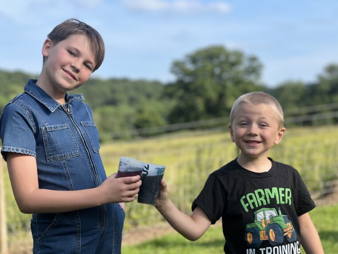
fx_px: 762
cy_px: 127
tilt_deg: +2.3
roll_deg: +4.1
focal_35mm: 78
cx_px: 167
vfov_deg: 18.9
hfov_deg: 25.0
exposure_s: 1/558
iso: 32
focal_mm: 9
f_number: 2.8
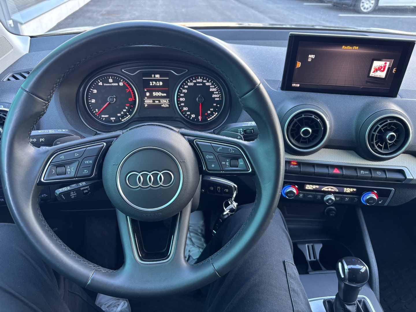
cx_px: 208
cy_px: 156
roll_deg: +0.4
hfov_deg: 67.3
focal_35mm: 26
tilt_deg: -31.9
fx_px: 312
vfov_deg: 53.1
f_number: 1.6
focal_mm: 5.96
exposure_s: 1/54
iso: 160
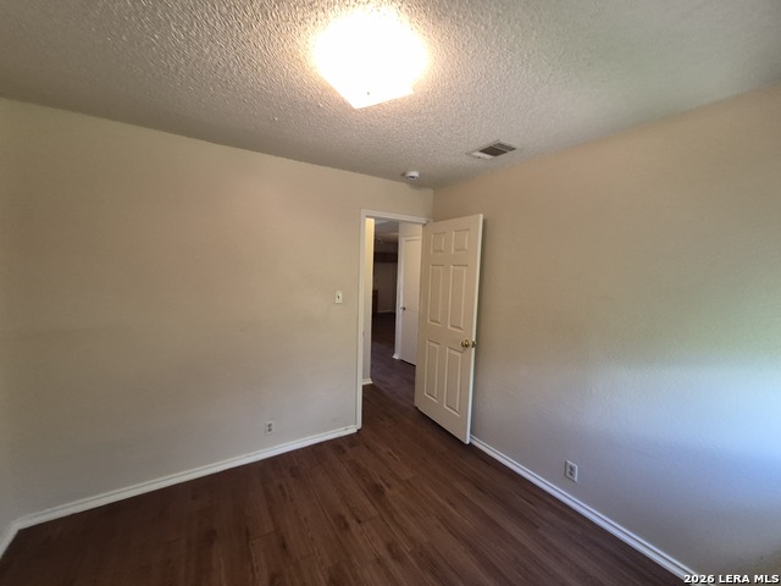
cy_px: 293
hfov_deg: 106.2
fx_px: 293
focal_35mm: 13
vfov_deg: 89.9
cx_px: 390
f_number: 2.2
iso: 200
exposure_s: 1/60
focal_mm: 1.74
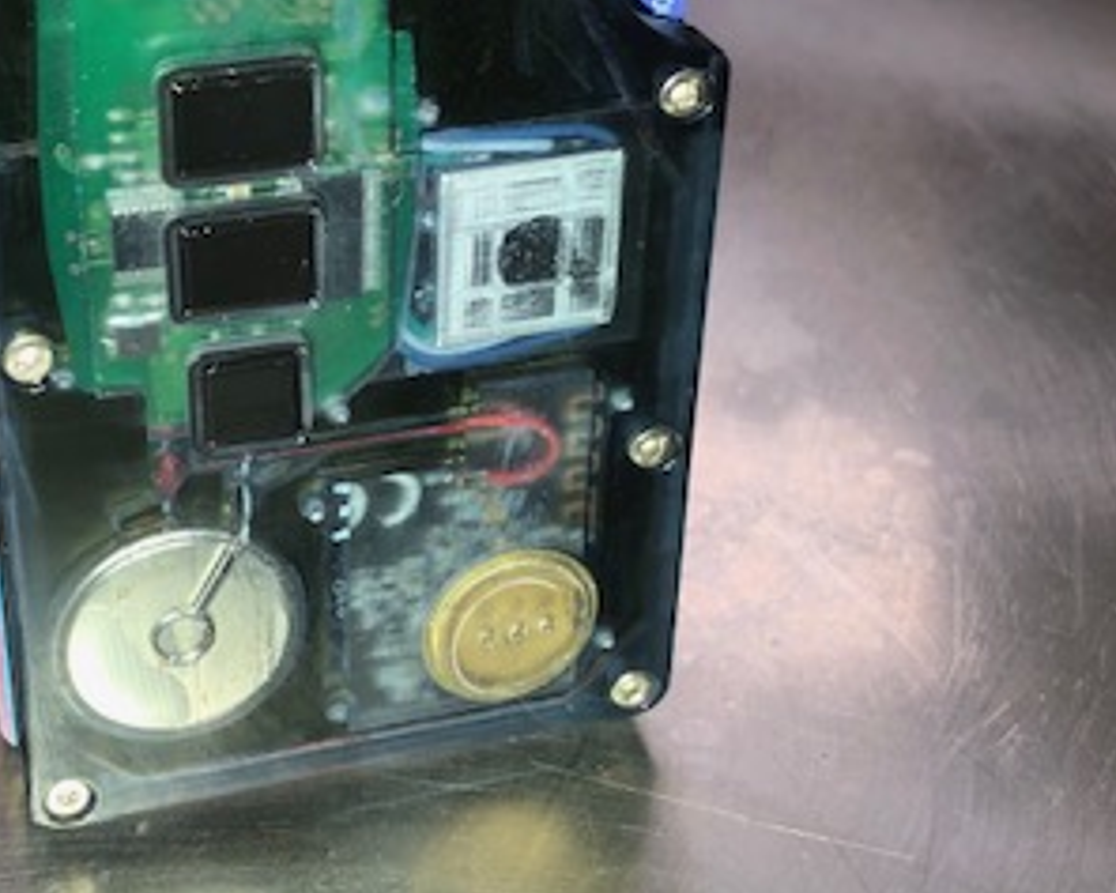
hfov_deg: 31.6
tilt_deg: -36.9
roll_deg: -1.3
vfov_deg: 25.8
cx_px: 351
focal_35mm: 59
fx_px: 1949
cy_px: 358
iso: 25
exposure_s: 1/27
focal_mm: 3.99
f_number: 1.8
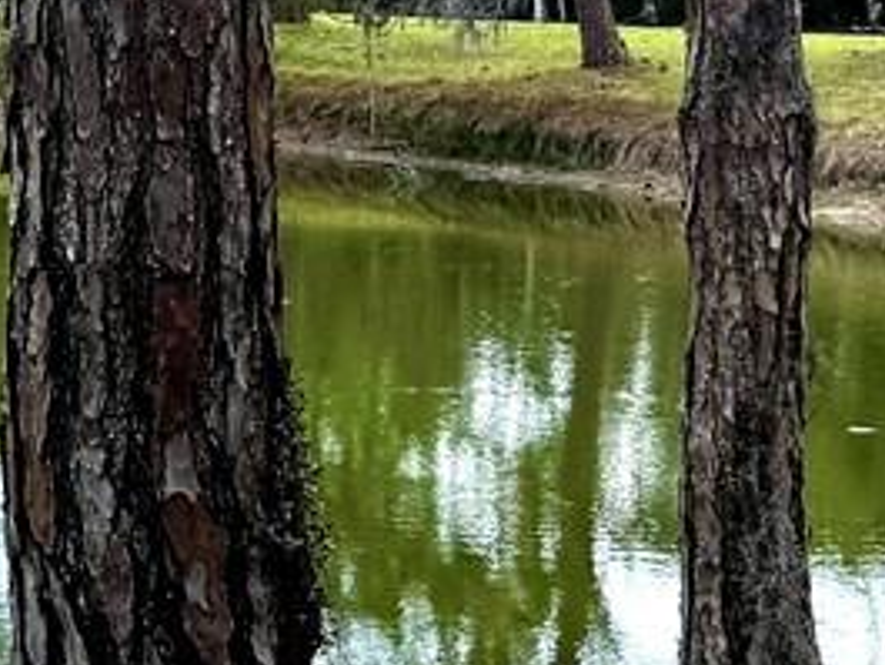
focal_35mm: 145
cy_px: -284
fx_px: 3709
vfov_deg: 10.0
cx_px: -658
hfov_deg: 12.5
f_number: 1.78
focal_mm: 6.76
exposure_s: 1/2710
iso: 80
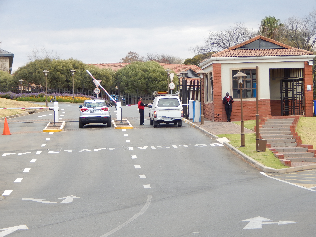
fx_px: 1196
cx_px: 158
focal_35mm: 131
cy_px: 118
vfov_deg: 11.3
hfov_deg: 15.1
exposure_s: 1/125
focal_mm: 23.4
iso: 125
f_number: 4.8
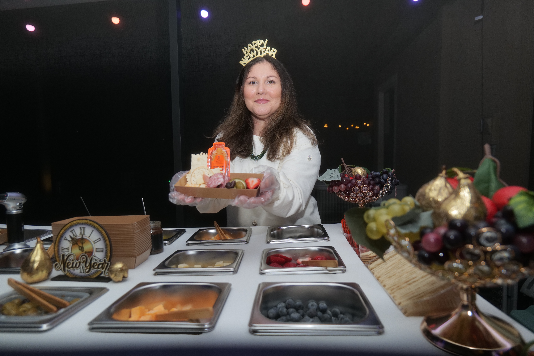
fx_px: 297
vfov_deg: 61.9
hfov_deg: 84.0
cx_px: 267
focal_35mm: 20
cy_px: 178
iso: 1600
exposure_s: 1/320
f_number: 4
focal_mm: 20
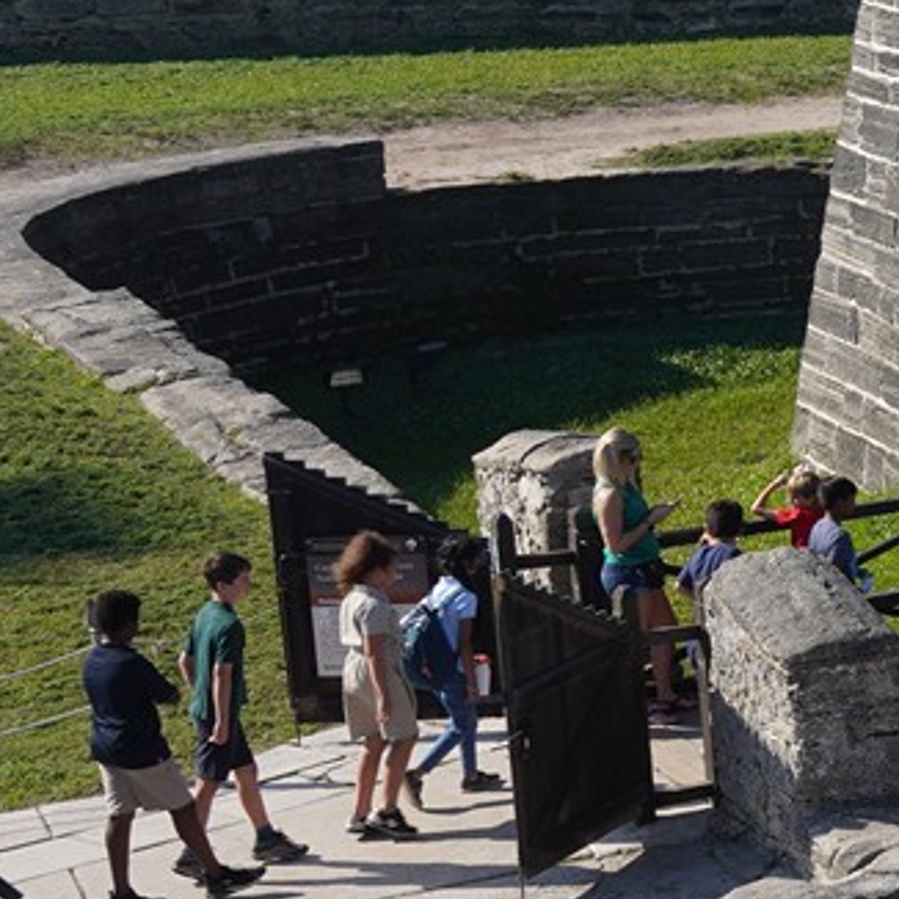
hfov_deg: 9.4
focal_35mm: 151
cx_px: 2612
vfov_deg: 11.6
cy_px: 323
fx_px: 4437
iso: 100
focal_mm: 29
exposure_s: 1/100
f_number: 13
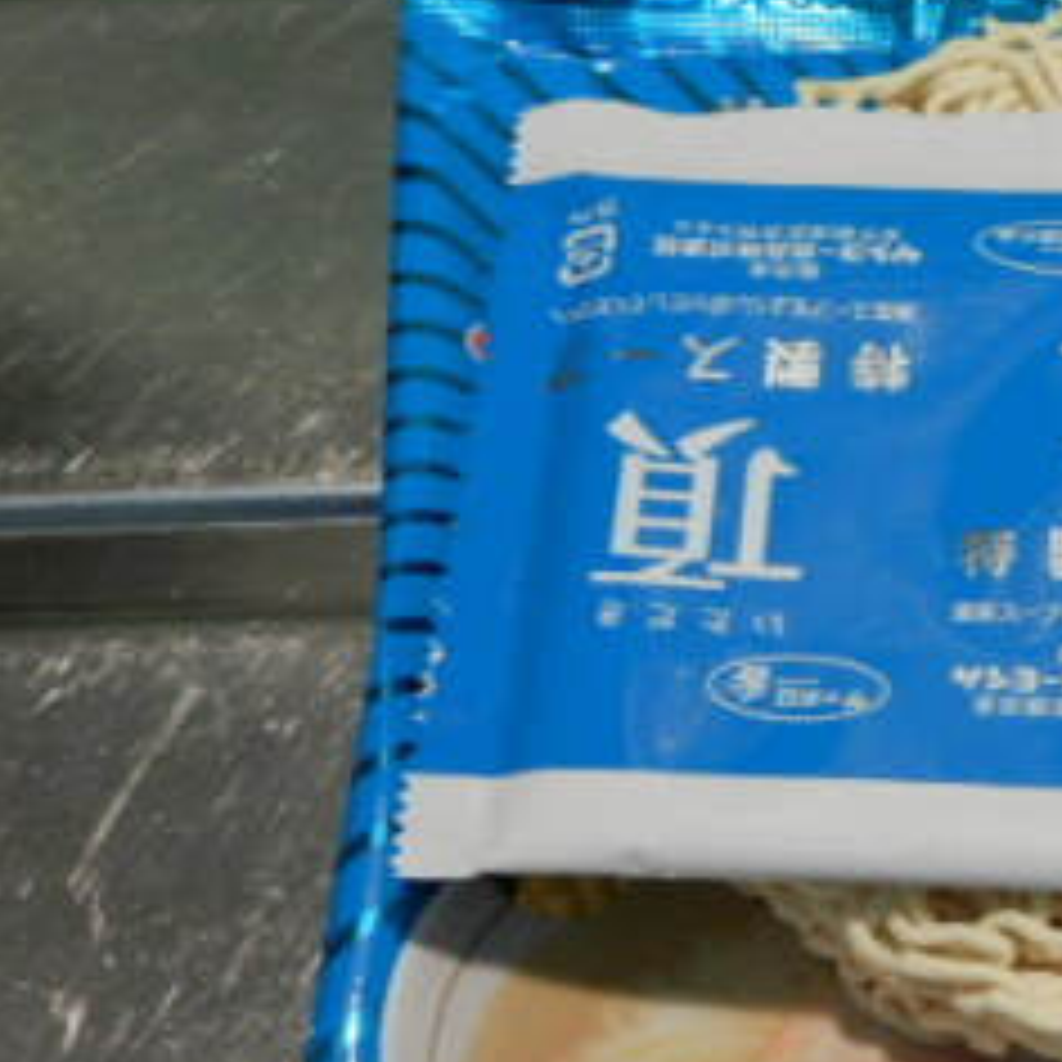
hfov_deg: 19.5
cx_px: 1080
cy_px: 596
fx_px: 2985
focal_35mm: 86
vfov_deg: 20.2
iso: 250
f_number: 3.6
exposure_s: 1/13
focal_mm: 8.2
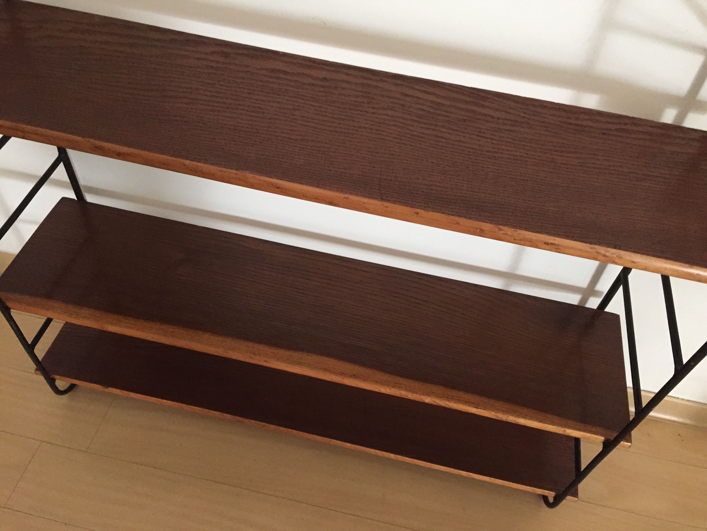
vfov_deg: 48.2
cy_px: 266
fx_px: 592
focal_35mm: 29
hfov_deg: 61.7
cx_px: 354
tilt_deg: -47.6
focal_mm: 4.15
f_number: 2.2
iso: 320
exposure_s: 1/17
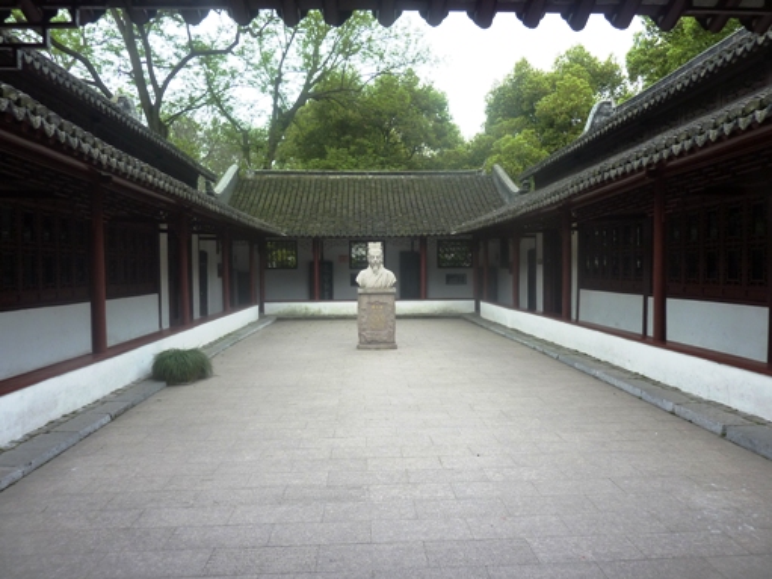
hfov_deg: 69.4
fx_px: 557
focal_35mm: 25
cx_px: 386
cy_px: 290
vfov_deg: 54.9
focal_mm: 4.1
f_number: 3.5
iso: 125
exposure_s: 1/100
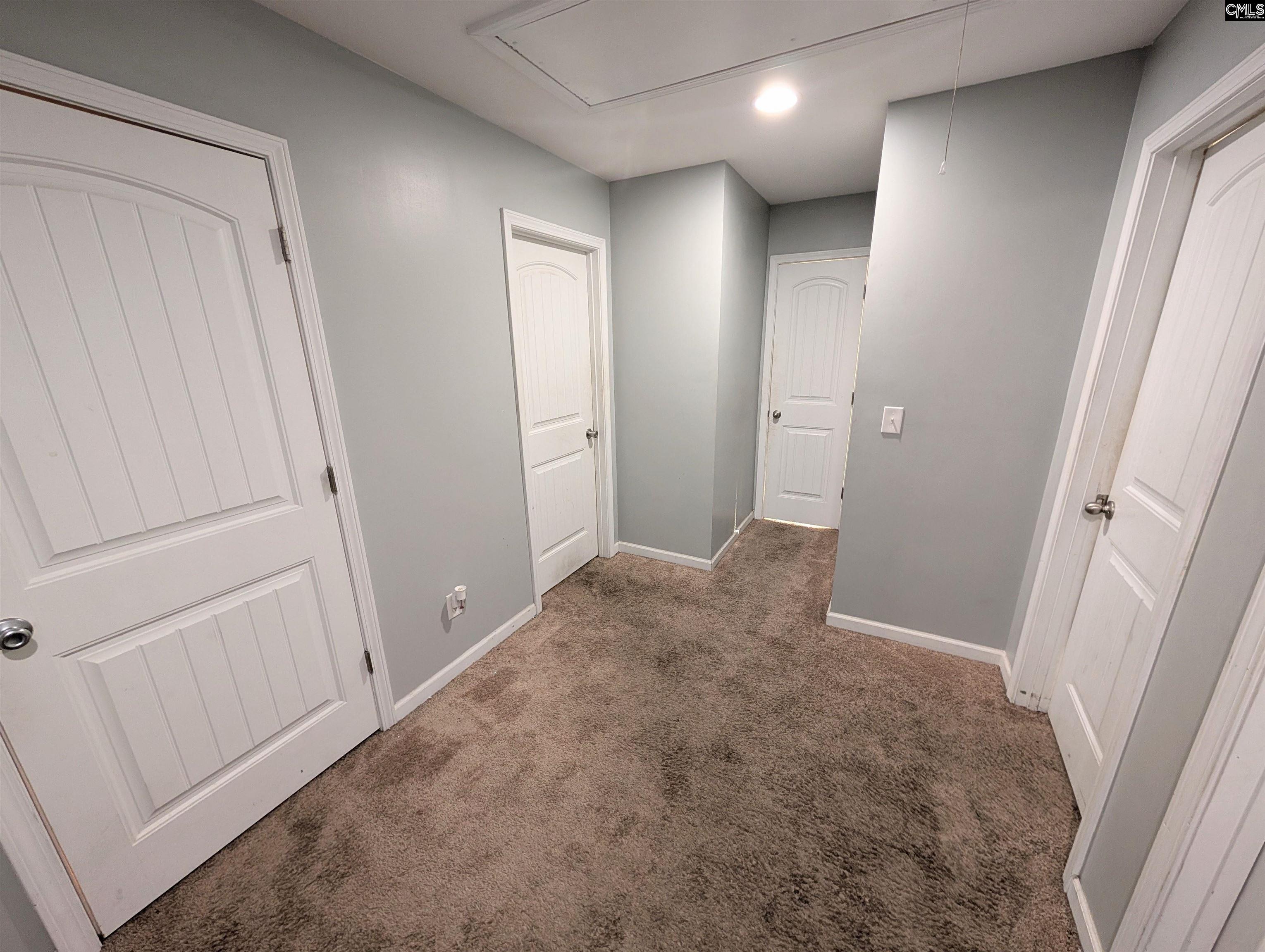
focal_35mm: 12
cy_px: 476
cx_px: 632
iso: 197
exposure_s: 1/24
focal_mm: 2.02
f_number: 1.7
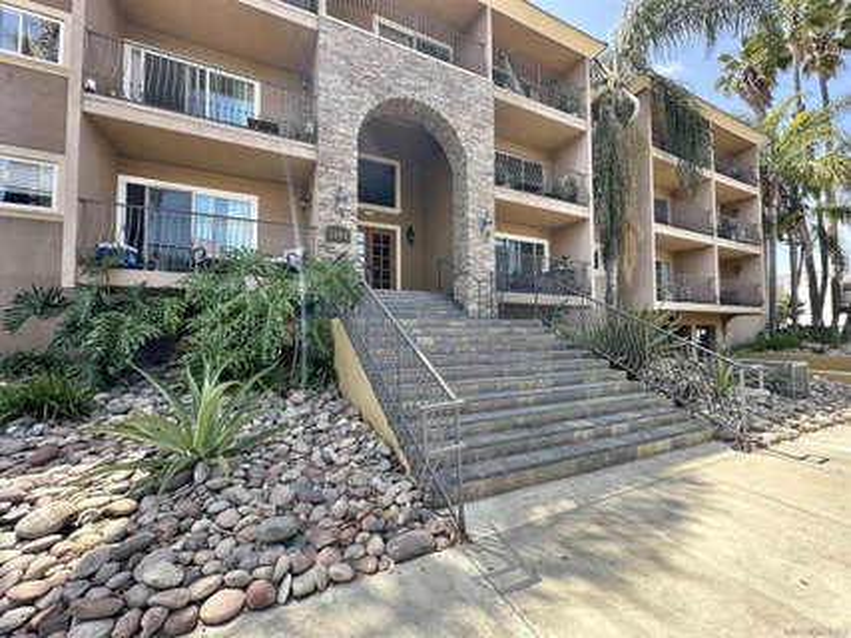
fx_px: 344
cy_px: 319
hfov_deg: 102.1
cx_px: 426
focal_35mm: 14
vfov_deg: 85.6
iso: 40
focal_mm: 2.22
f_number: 2.2
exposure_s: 1/205
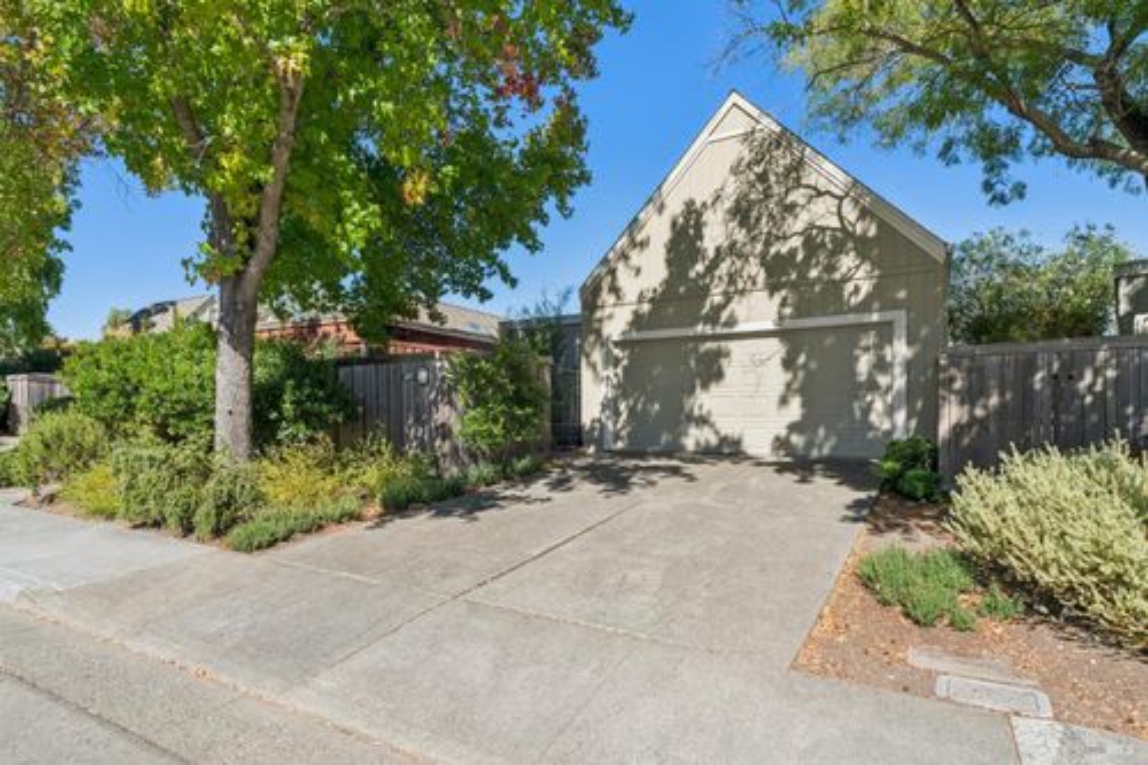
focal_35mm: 19
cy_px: 382
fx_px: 606
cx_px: 574
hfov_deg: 86.9
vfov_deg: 64.5
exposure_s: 1/320
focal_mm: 19
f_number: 11
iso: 320
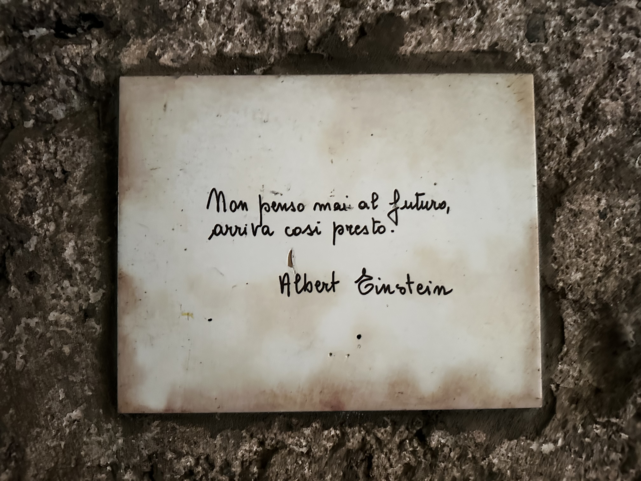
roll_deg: +1.4
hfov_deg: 71.6
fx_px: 444
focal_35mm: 24
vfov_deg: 56.8
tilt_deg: +3.2
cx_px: 320
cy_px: 240
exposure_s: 1/26
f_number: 1.78
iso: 2000
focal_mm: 6.86
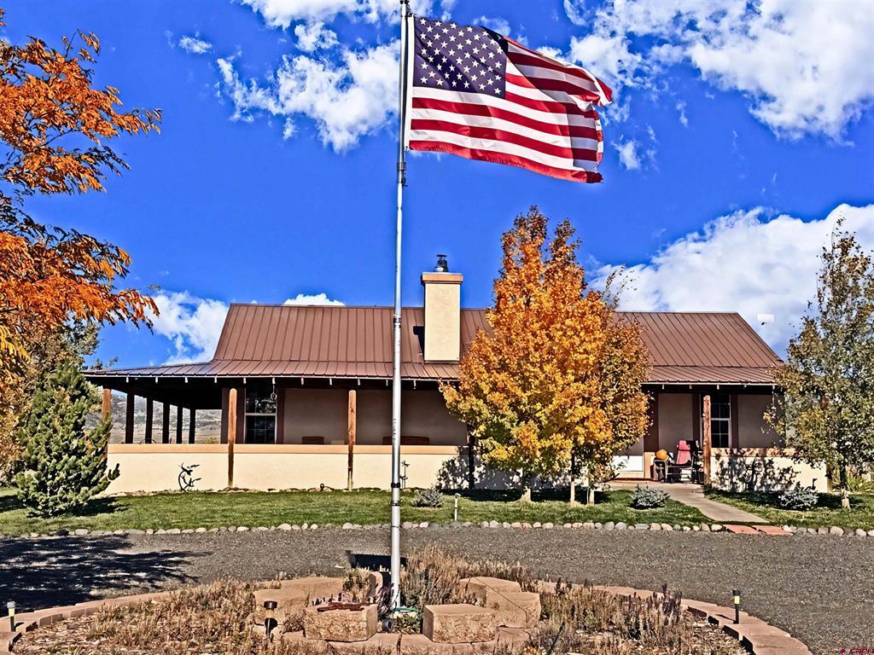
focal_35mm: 44
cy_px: 328
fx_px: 1111
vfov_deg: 32.9
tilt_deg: +5.7
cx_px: 437
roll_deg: -0.2
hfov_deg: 42.9
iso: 80
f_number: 1.78
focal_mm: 6.76
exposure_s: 1/8130
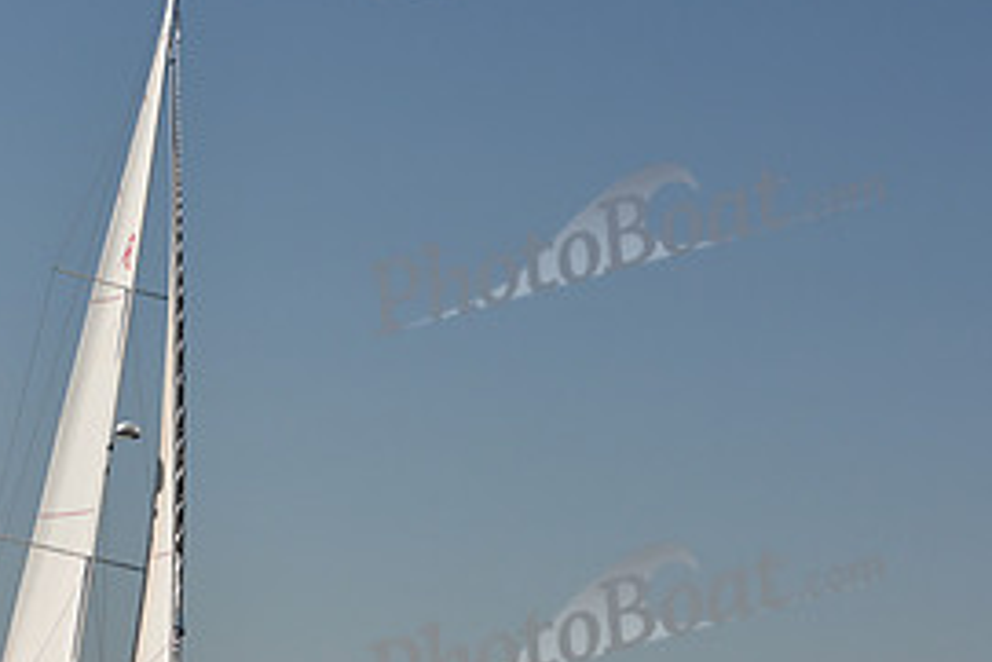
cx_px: 183
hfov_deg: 13.6
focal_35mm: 150
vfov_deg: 9.1
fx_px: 4135
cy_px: 481
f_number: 4
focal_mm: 70
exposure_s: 1/1600
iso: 250
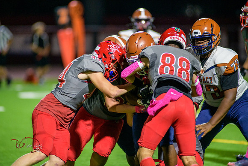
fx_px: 2067
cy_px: 83
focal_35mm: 300
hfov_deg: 6.9
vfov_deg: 4.6
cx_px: 124
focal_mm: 300
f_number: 2.8
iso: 2000
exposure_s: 1/500
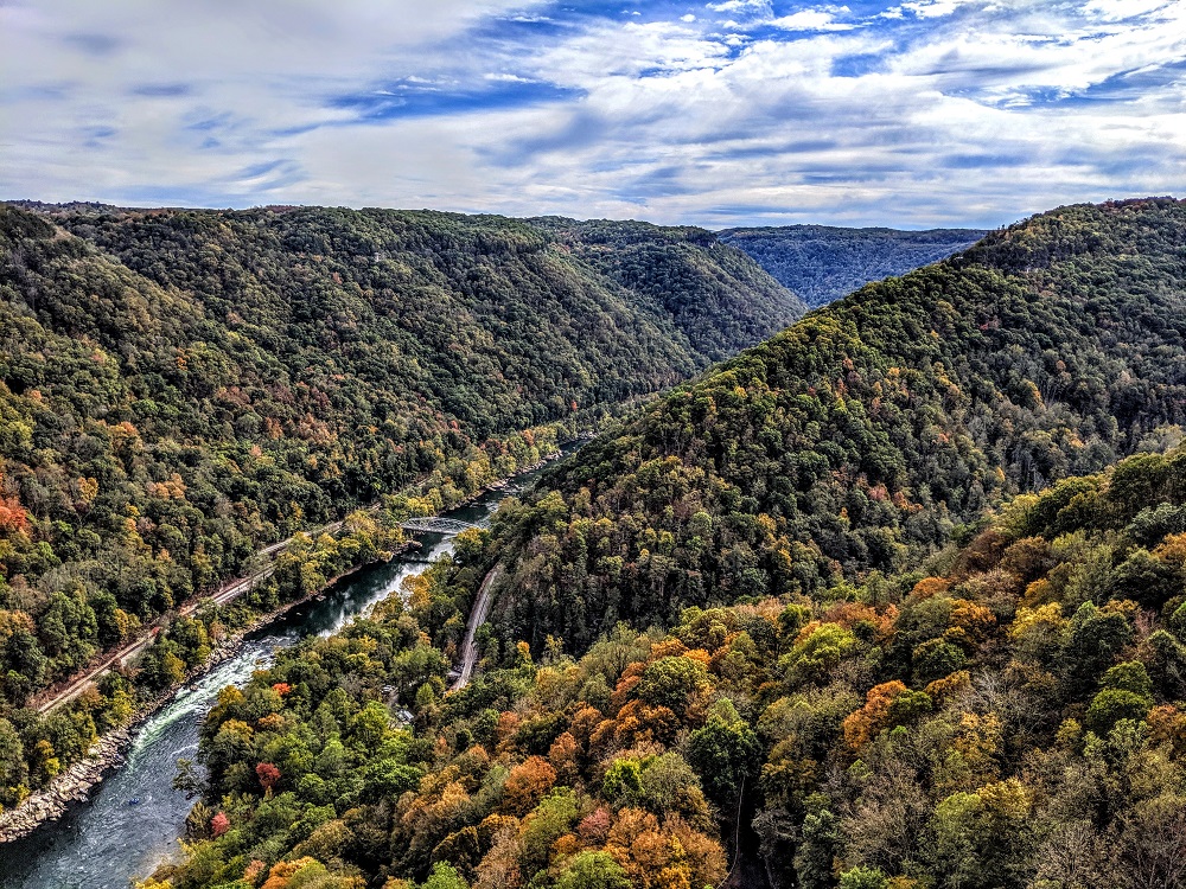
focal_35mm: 27
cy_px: 444
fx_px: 925
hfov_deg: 65.3
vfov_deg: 51.4
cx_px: 593
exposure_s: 1/3906
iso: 63
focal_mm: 4.44
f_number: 1.8
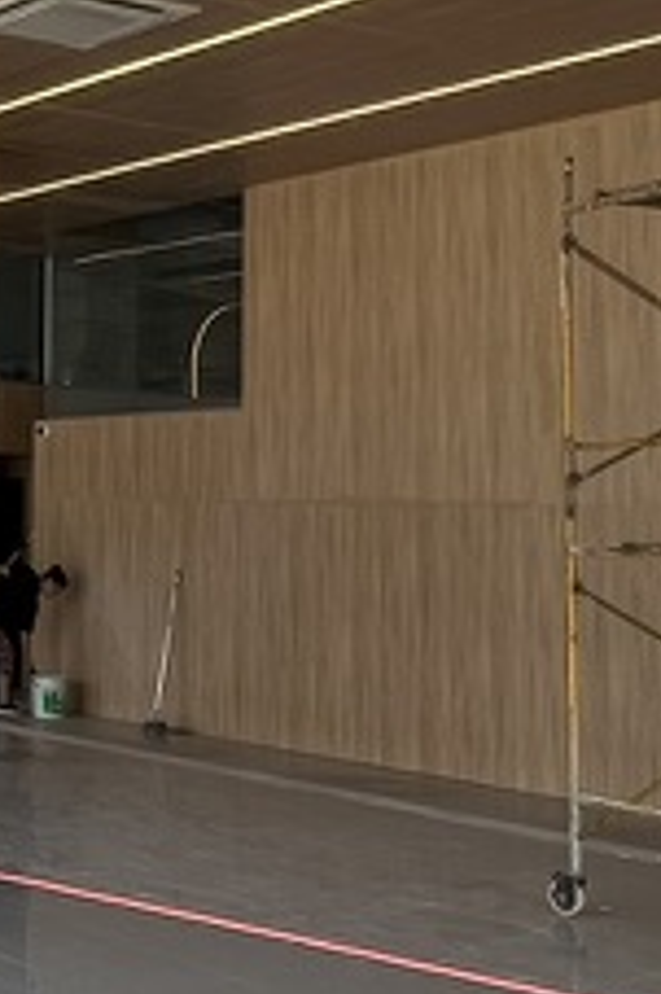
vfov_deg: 32.7
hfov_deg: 20.5
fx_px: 1682
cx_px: -171
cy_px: 346
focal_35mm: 61
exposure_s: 1/130
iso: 32
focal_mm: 1.57
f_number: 1.8
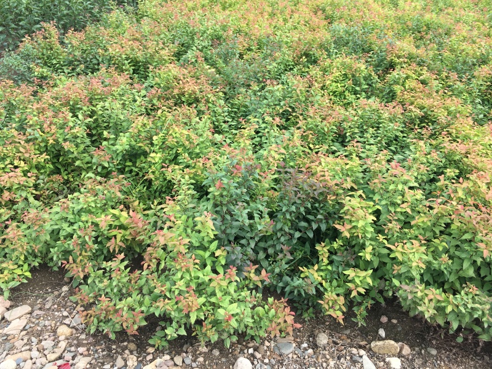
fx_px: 412
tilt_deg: -34.8
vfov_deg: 48.2
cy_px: 184
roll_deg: -1.3
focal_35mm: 29
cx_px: 246
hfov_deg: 61.7
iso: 25
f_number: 2.2
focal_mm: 4.15
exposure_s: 1/411
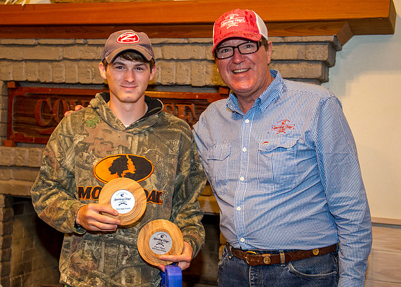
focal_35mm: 61
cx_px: 162
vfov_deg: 23.1
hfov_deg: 31.9
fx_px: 700
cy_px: 183
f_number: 2.8
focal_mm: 45
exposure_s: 1/100
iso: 1600
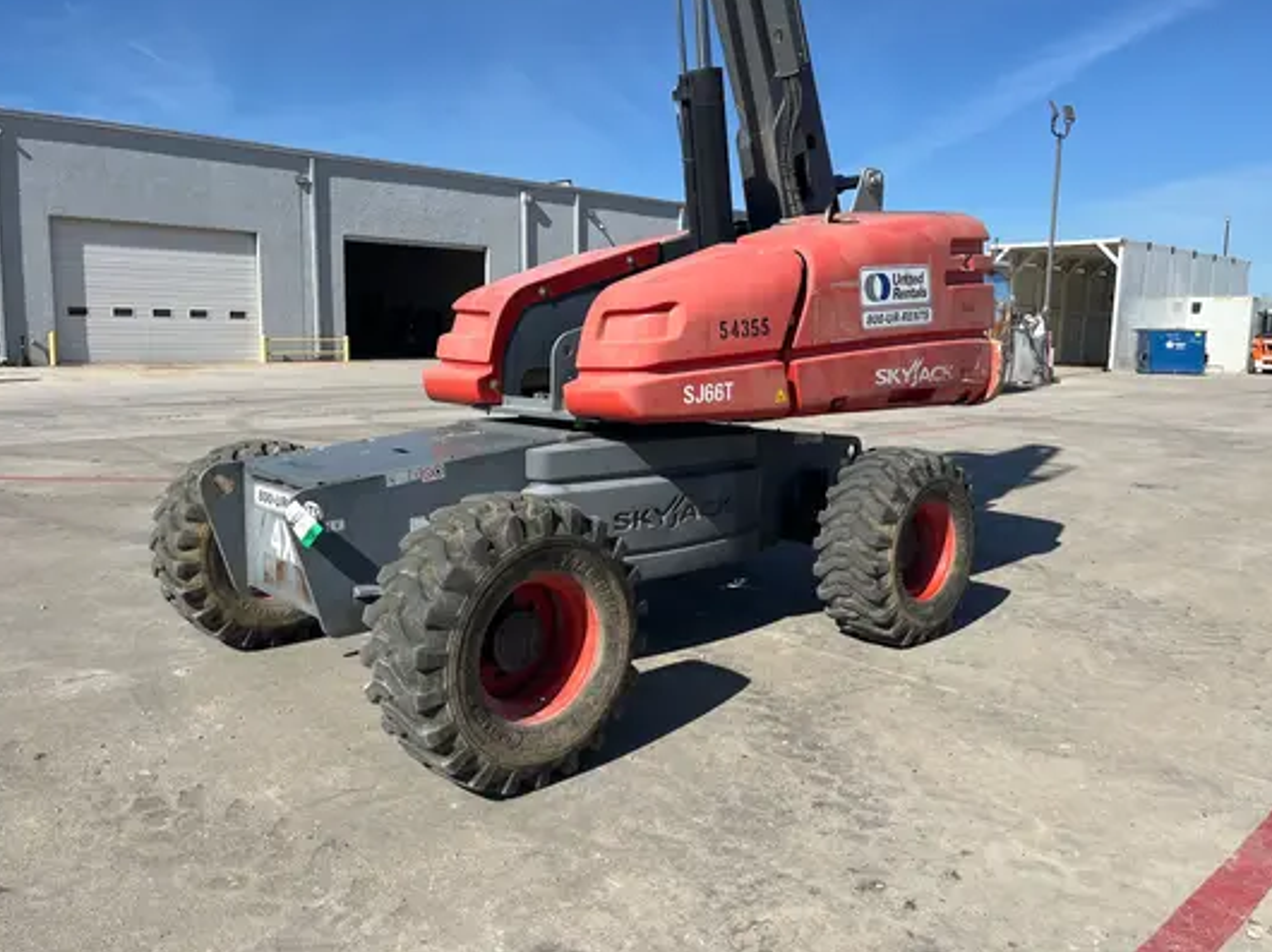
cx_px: 626
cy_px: 462
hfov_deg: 65.3
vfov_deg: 51.3
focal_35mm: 27
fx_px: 992
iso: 50
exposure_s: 1/4484
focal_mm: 5.1
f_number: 1.6
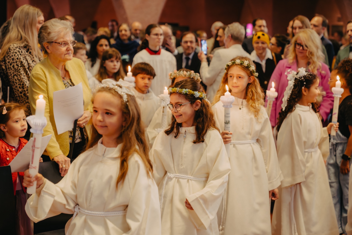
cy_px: 118
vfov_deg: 19.5
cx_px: 176
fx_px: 684
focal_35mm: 70
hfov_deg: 28.8
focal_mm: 70
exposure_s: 1/125
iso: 3200
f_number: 2.8
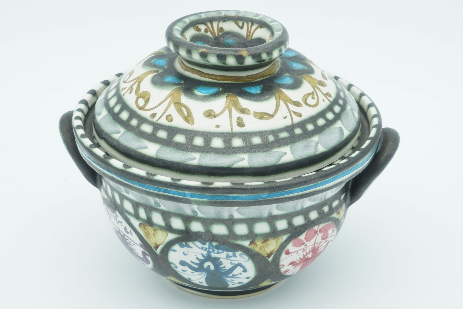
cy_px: 154
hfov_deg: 39.6
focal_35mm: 50
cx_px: 232
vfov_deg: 27.0
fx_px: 643
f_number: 22
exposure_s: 1/6
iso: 100
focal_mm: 50
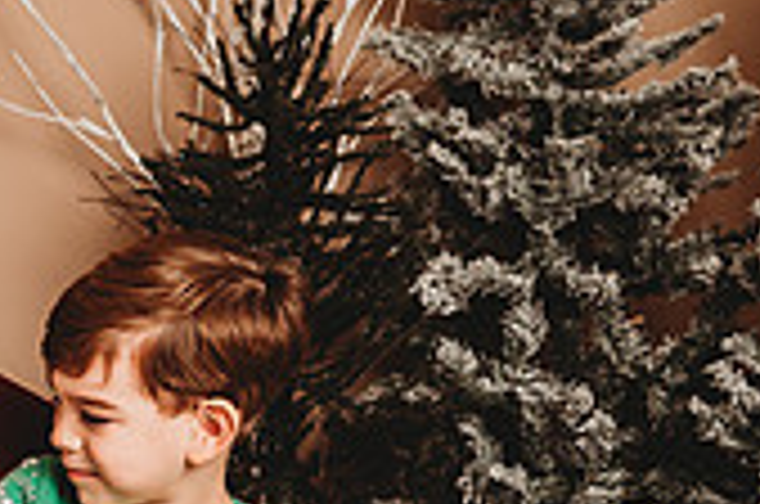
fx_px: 2465
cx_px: -139
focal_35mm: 117
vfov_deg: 11.4
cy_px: 596
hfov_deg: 16.8
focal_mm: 34
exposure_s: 1/160
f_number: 4
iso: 100
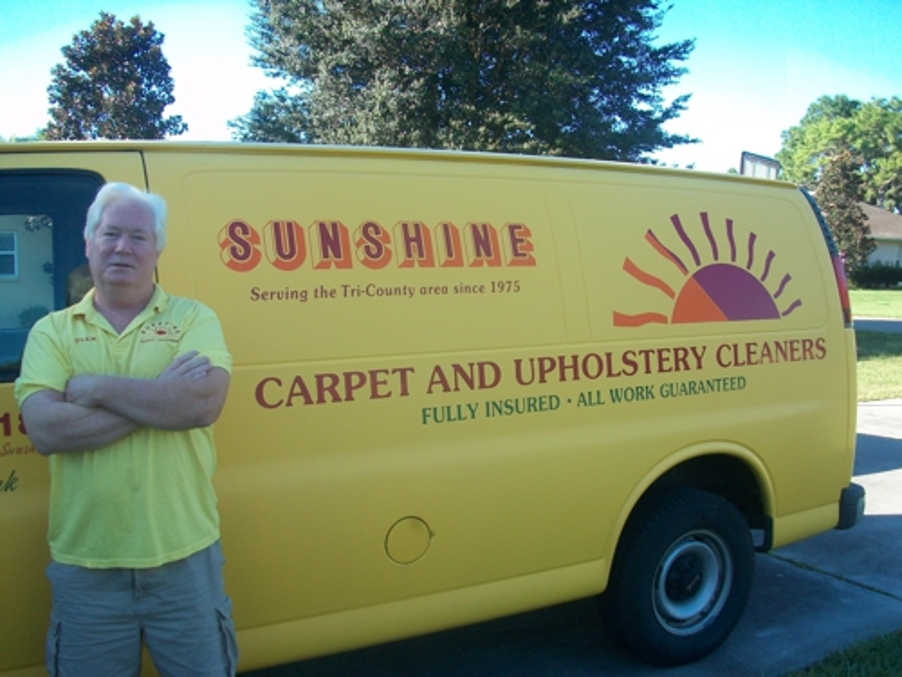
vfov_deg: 41.8
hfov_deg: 54.0
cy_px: 338
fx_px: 886
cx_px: 451
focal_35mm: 34
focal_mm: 5.7
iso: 80
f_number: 2.8
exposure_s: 1/320
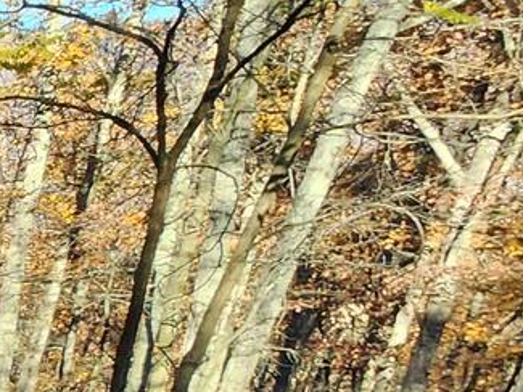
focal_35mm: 82
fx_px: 1239
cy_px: 654
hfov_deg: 11.1
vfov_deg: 15.9
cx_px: -1096
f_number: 2.2
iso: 50
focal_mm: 2.2
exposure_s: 1/231
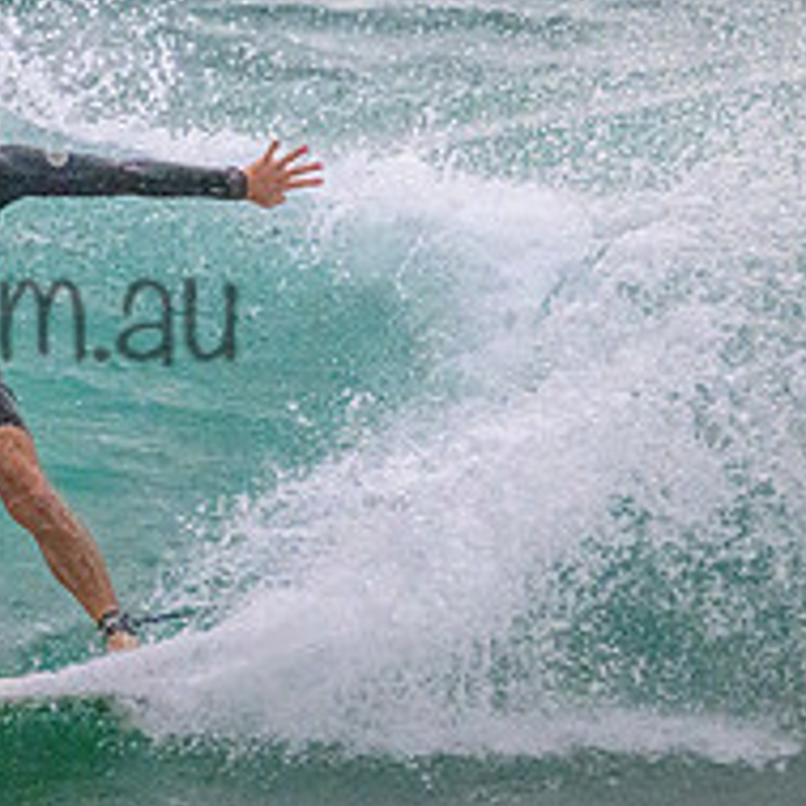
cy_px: 262
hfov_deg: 1.1
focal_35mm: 1569
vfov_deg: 1.1
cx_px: -213
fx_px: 41332
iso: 8000
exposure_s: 1/2000
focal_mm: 600
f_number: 11
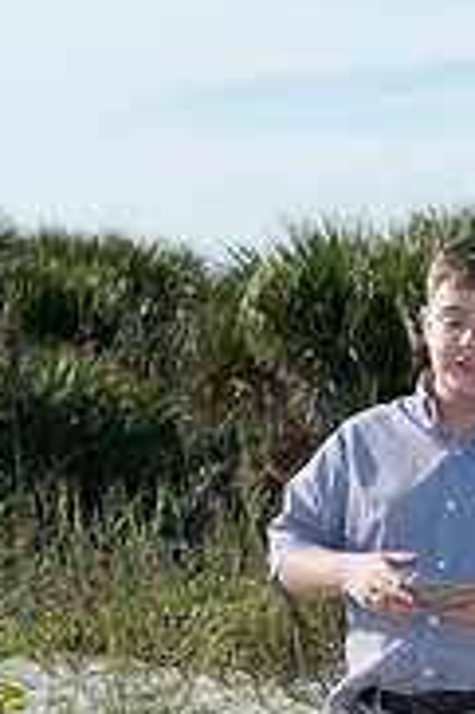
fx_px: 5155
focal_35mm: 260
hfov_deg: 5.3
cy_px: 616
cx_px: 434
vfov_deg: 7.9
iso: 100
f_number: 10
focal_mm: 70
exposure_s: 1/250
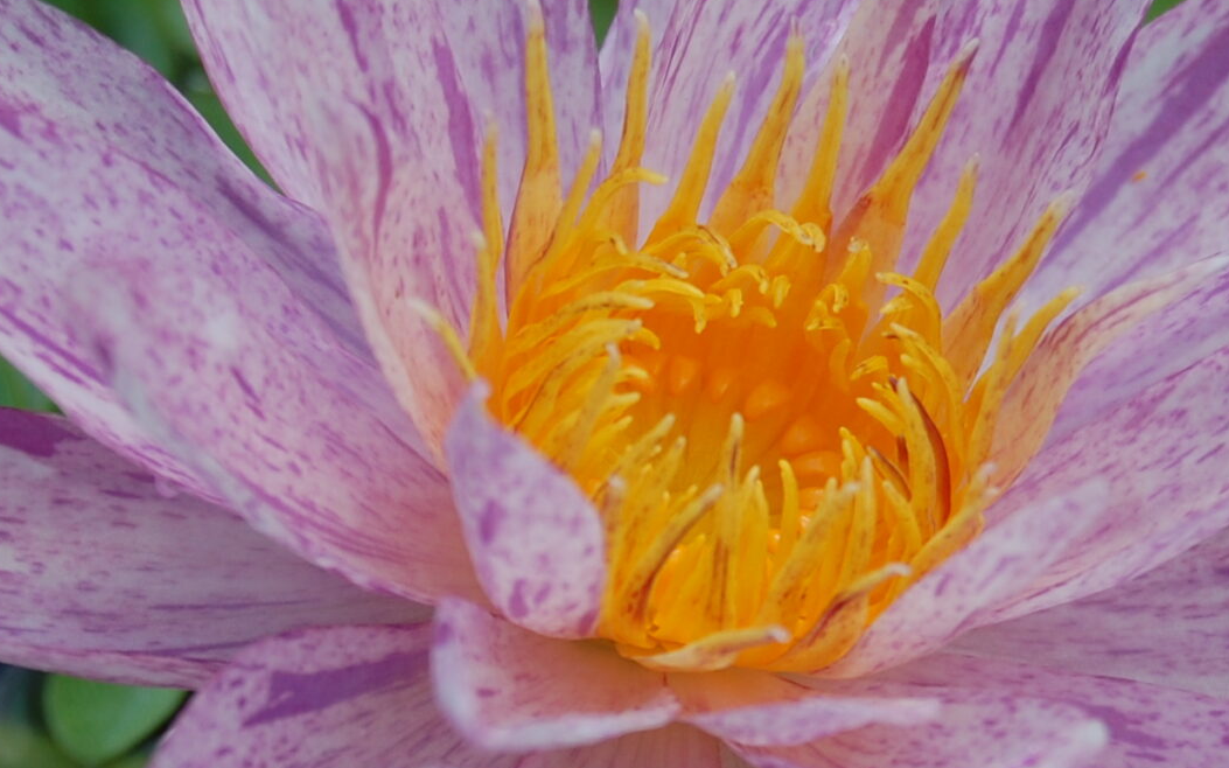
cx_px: 675
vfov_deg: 6.4
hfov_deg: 10.3
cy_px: 444
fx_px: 6840
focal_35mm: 204
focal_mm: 55
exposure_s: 1/250
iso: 200
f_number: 8
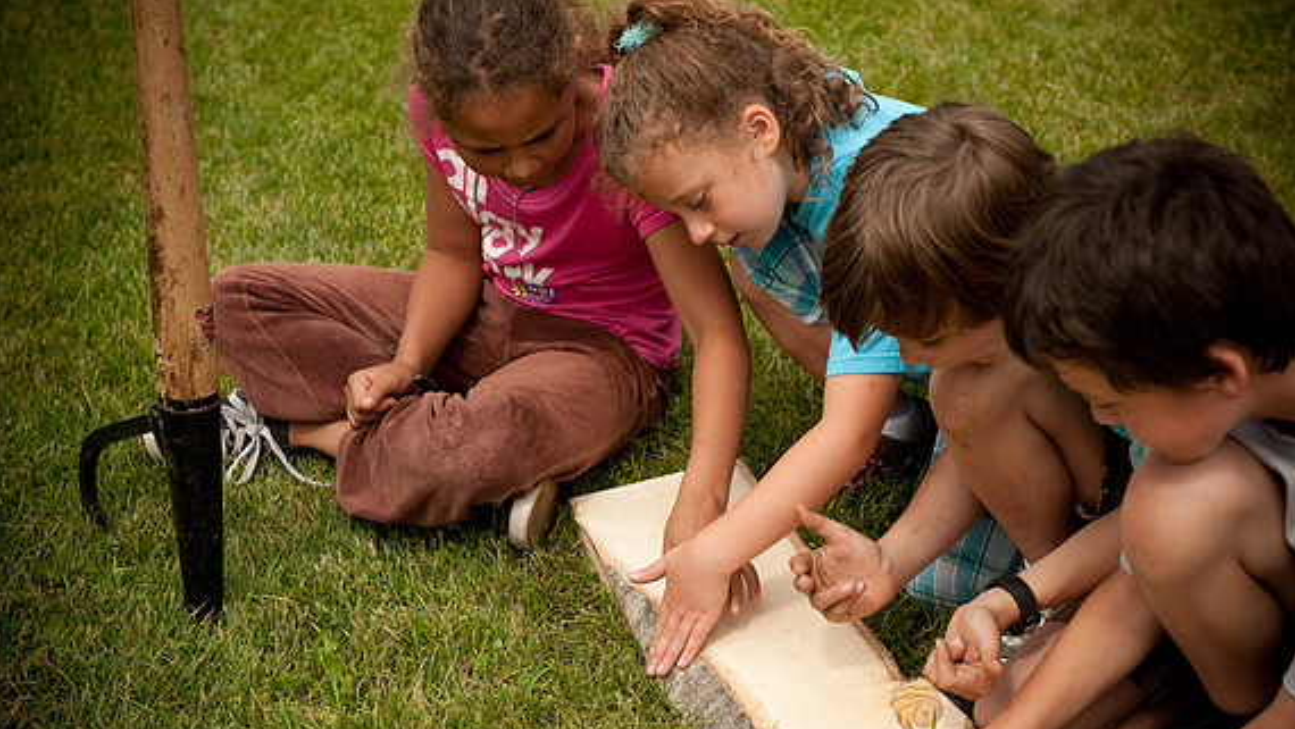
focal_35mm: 66
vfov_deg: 18.3
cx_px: 650
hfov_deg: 31.9
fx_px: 2267
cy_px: 395
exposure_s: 1/2500
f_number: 4
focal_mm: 62
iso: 400
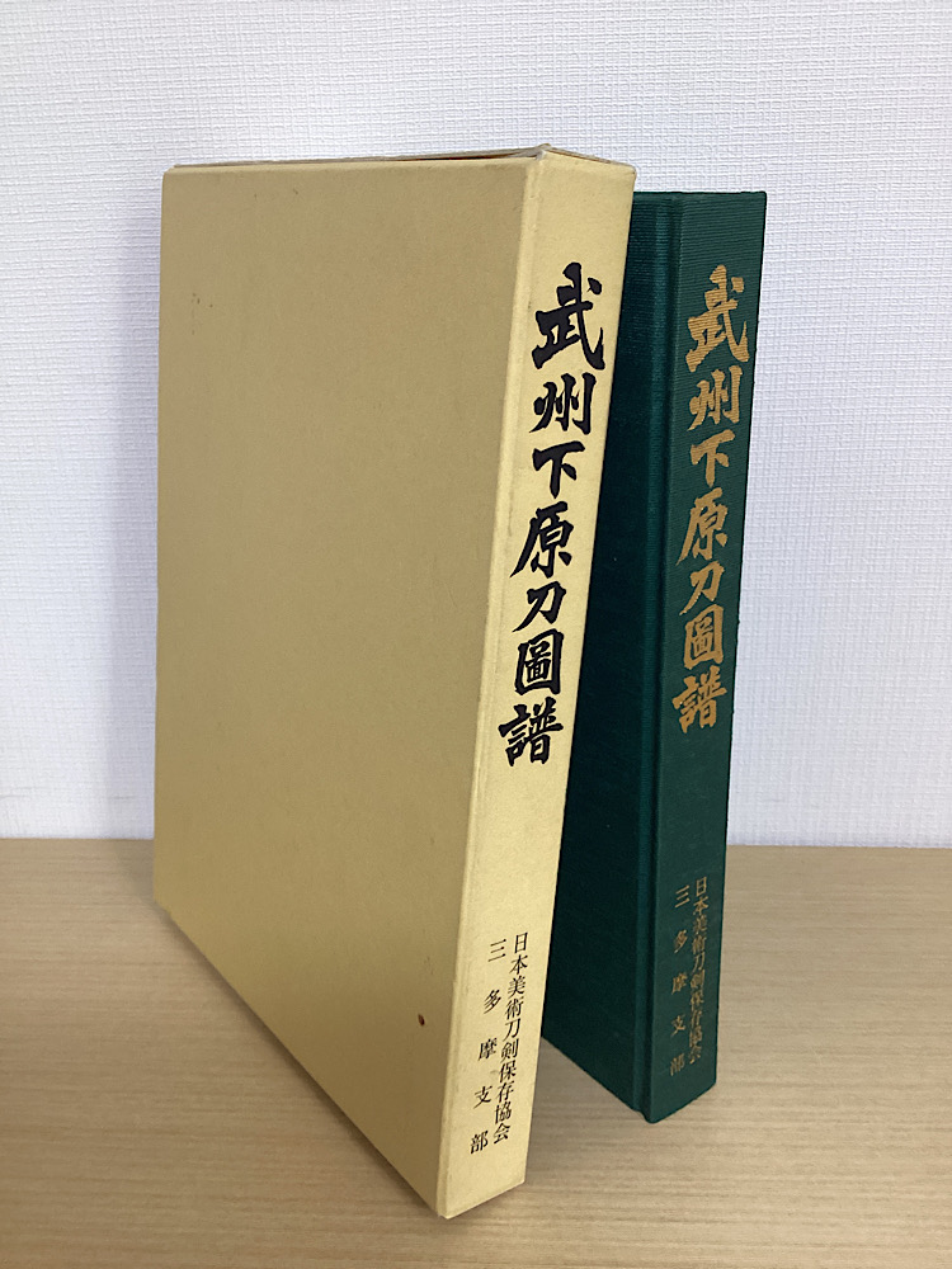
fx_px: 1137
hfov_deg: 45.4
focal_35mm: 31
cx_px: 476
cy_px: 634
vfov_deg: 58.4
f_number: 2.4
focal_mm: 3.3
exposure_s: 1/50
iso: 160
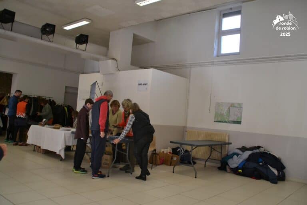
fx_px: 230
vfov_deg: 47.9
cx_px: 154
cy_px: 102
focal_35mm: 27
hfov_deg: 67.4
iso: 1400
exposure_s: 1/500
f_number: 3.5
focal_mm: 18
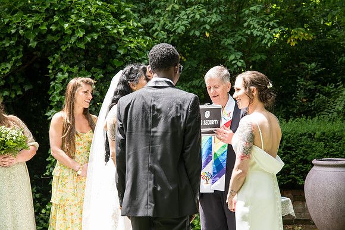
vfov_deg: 19.5
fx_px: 671
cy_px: 115
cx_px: 172
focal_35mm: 70
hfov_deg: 28.8
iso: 500
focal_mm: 70
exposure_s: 1/400
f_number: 5
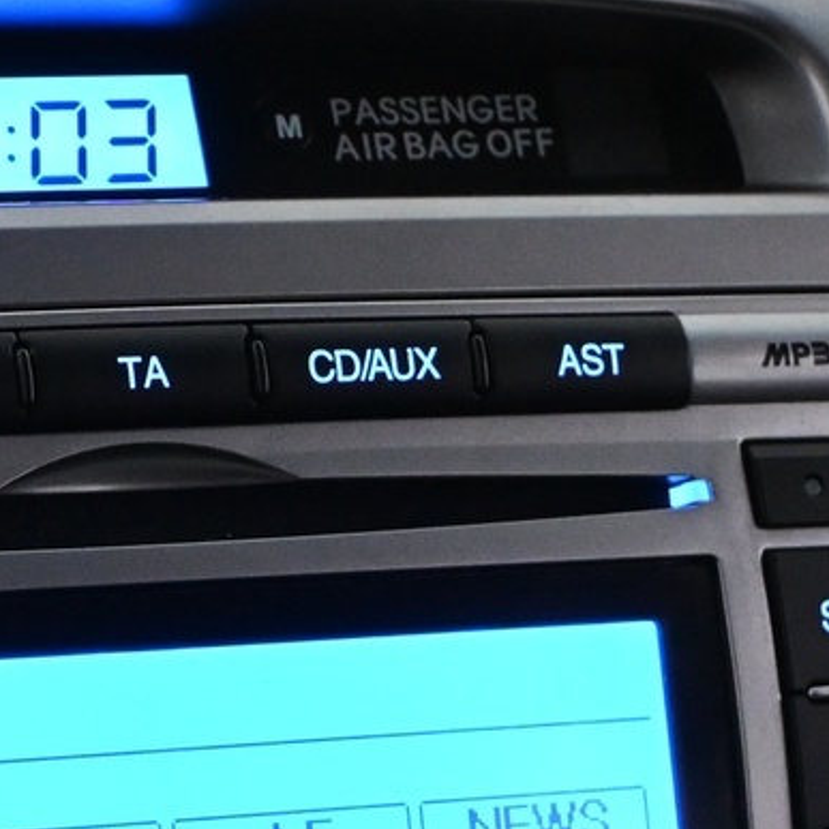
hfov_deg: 8.6
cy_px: 898
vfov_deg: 8.6
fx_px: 5500
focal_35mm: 203
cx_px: 103
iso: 3600
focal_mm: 38
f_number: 5.6
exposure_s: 1/60
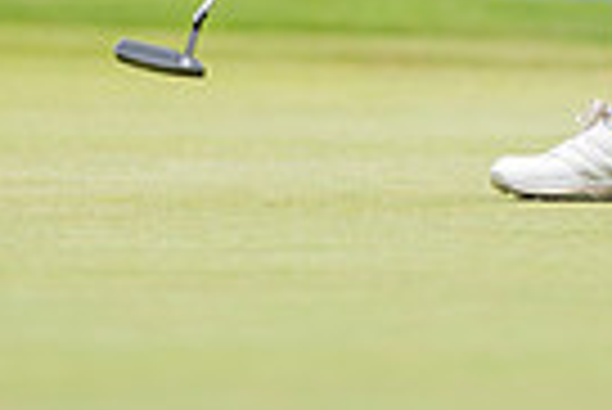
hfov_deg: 1.6
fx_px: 21749
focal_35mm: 1278
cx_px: 356
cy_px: -399
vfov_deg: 1.1
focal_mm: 300
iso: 400
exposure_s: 1/2000
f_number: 4.5
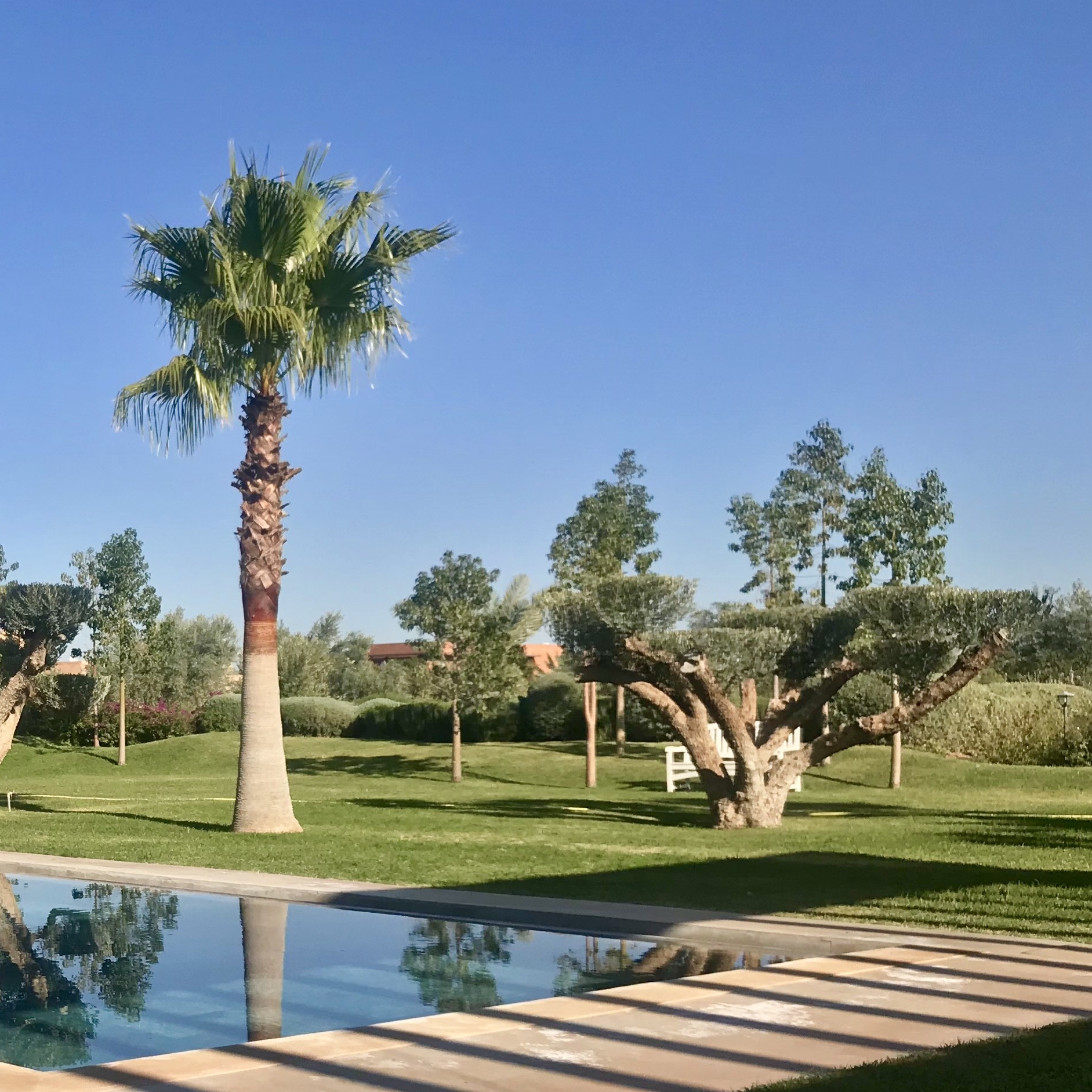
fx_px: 1892
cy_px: 701
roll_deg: +0.1
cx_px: -12
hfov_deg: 29.9
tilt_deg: +1.2
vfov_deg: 32.0
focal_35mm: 53
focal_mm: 3.99
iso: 20
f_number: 1.8
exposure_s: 1/2519
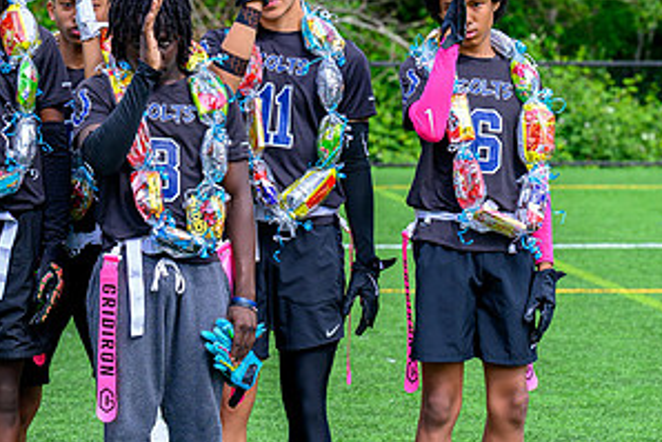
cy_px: 226
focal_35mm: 188
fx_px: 3459
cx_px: 176
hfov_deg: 10.9
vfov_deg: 7.3
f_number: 4
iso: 220
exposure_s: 1/1000
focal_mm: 70
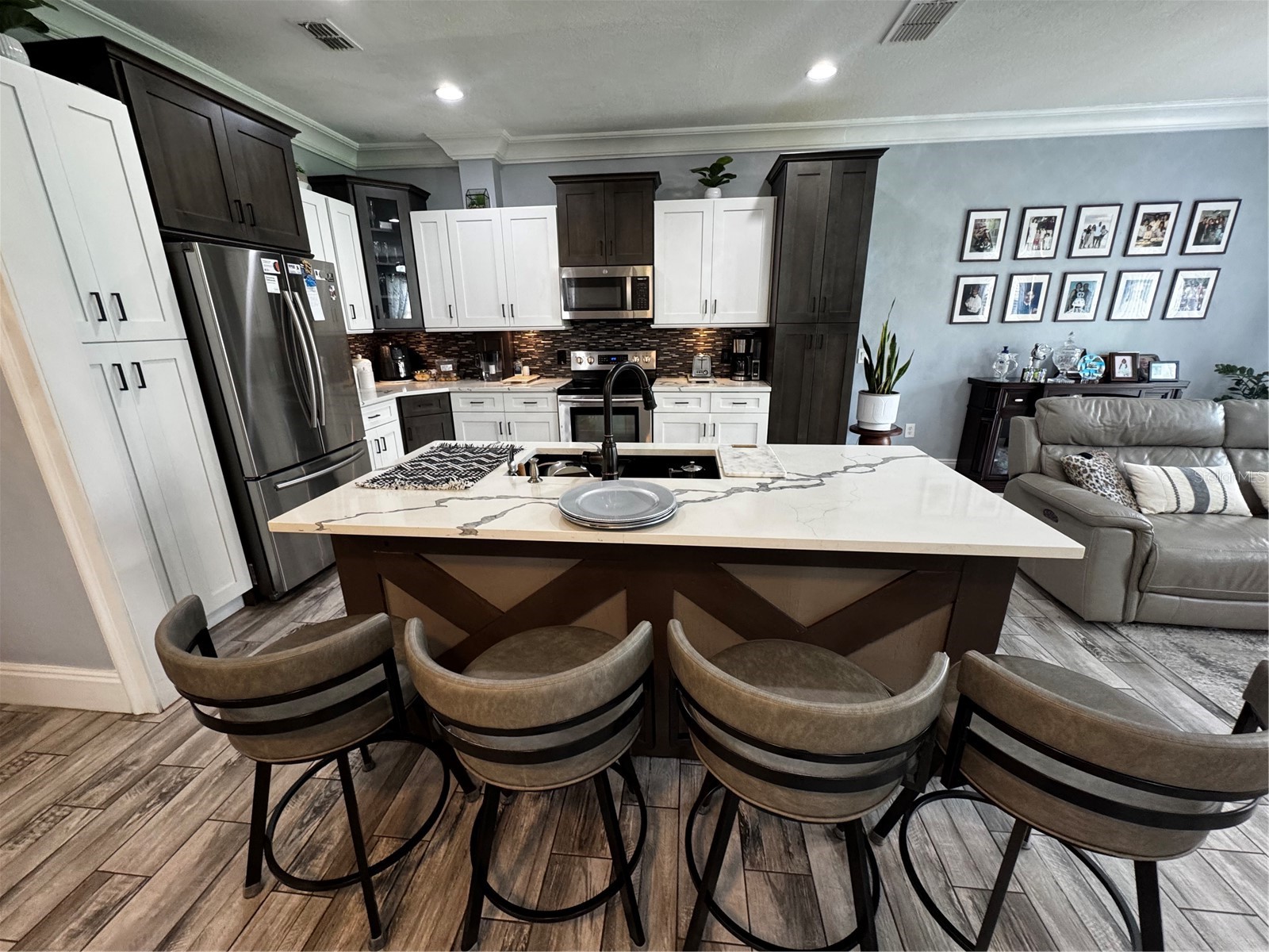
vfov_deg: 85.7
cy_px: 476
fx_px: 513
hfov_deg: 102.1
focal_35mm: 14
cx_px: 634
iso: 250
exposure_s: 1/60
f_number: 2.2
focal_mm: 2.22
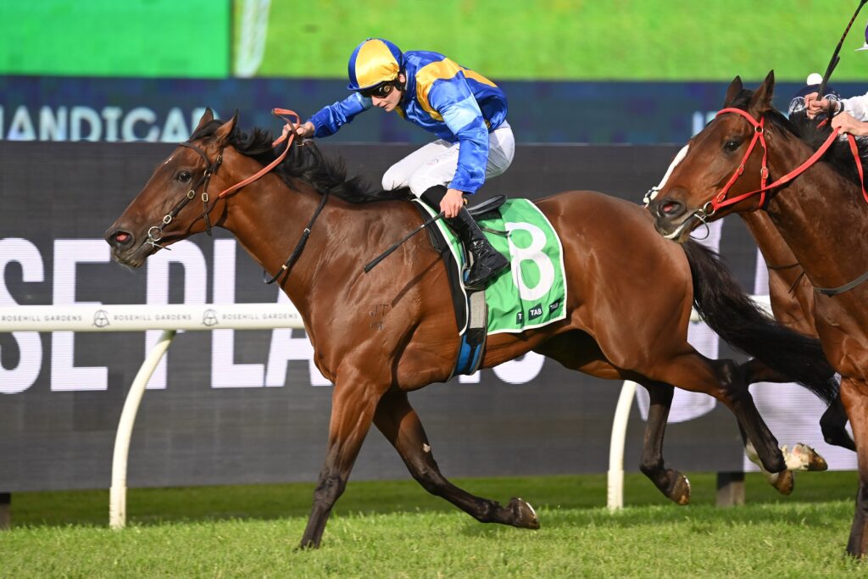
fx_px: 7475
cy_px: 290
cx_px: 434
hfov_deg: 6.6
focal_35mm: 310
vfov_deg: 4.4
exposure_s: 1/1600
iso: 1100
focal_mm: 310
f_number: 5.6
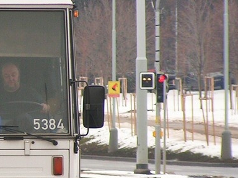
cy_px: 110
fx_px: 4558
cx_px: -32
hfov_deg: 3.0
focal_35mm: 663
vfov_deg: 2.2
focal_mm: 43.3
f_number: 3.5
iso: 50
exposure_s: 1/400
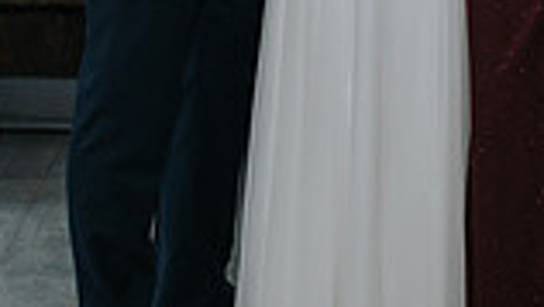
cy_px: -209
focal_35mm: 152
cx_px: 290
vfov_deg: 7.8
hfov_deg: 14.1
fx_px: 2193
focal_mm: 35
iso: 1000
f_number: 4.5
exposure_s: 1/200
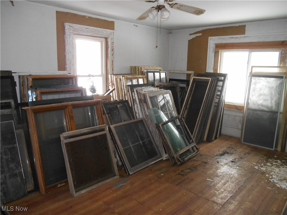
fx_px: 216
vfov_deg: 53.1
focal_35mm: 26
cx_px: 144
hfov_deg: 67.3
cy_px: 108
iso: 400
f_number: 3.4
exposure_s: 1/25
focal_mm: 4.7
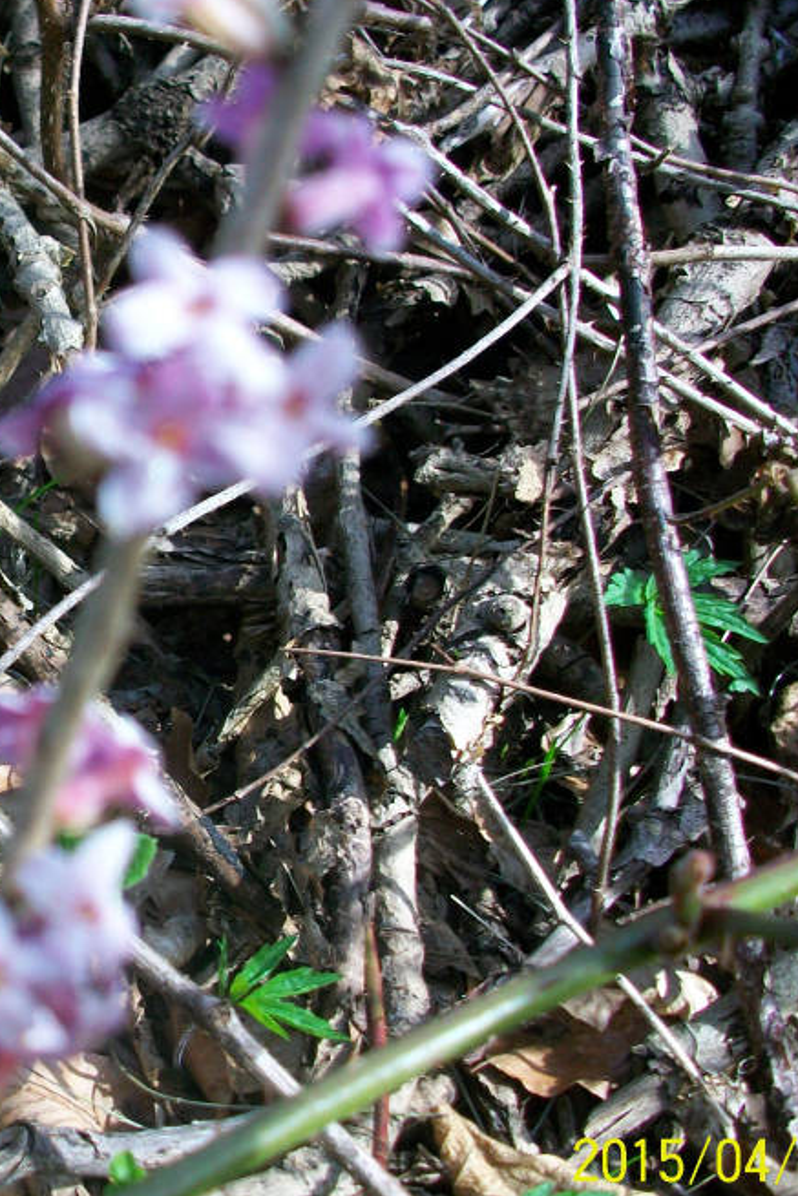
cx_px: 16
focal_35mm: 52
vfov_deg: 38.2
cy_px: 615
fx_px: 1728
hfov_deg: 24.9
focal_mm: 5.7
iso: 64
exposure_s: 1/160
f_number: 2.8
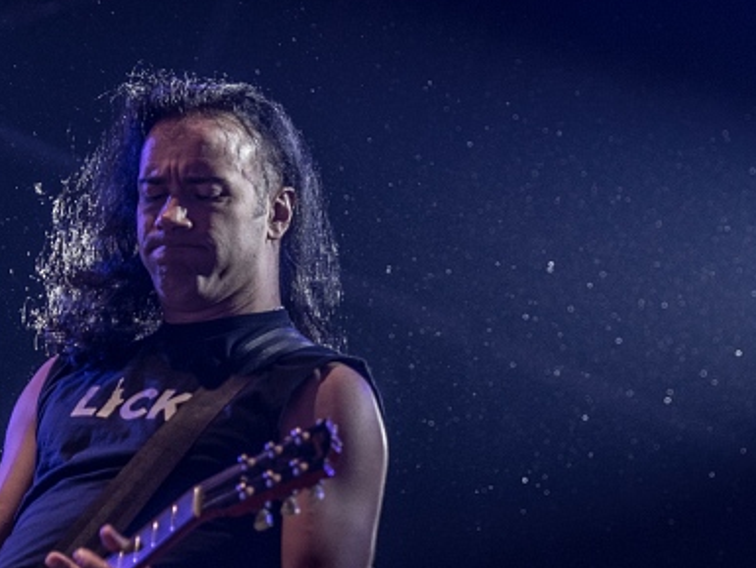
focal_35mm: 264
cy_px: 442
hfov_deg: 7.5
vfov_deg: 5.6
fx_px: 5767
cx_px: 516
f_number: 2.8
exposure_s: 1/100
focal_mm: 98
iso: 1000
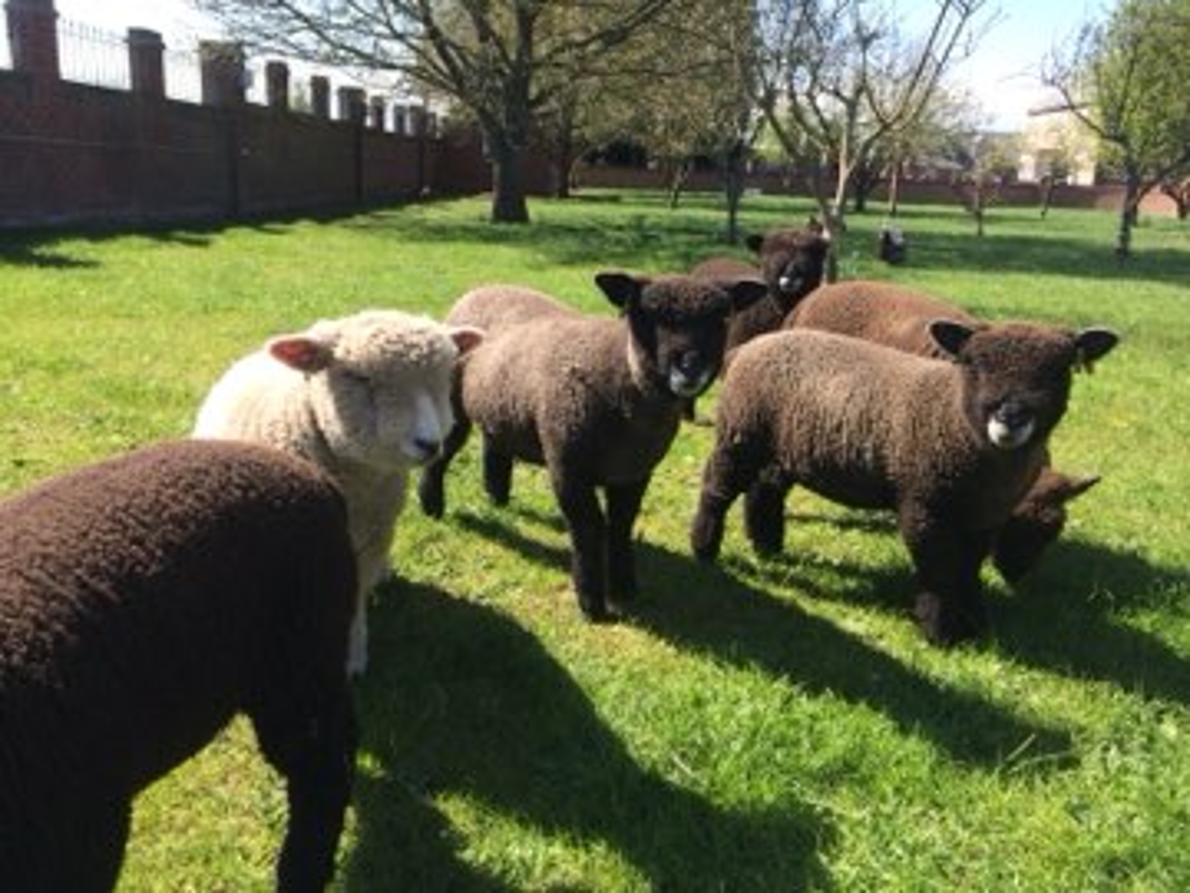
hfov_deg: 60.0
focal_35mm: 30
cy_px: 446
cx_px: 595
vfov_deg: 46.8
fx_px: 1031
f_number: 2.2
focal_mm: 4.12
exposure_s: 1/720
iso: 32
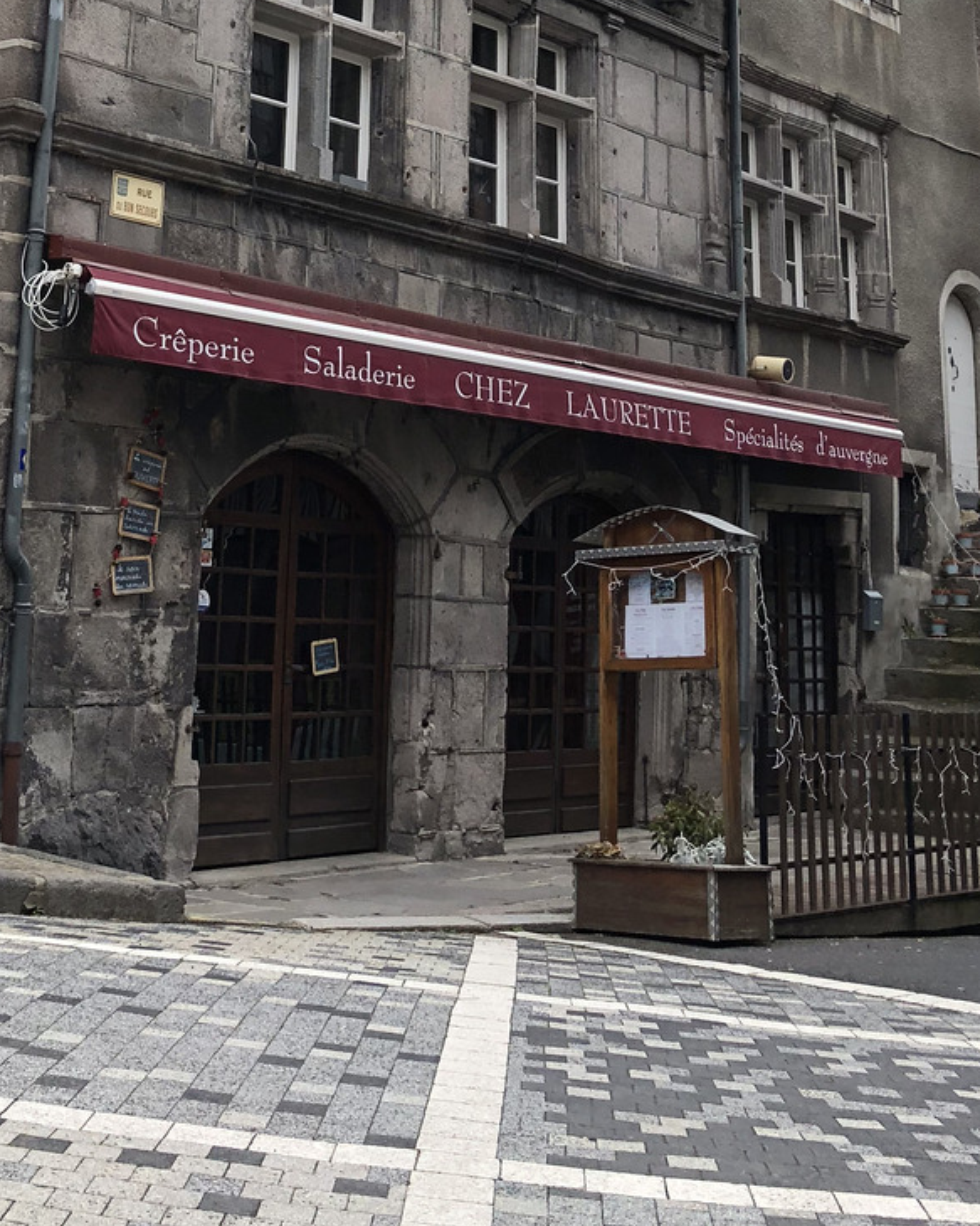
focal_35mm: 60
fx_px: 2176
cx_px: 387
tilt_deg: +18.5
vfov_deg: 29.0
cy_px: -64
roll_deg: -1.4
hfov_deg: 25.3
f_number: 1.8
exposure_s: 1/666
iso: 20
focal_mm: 4
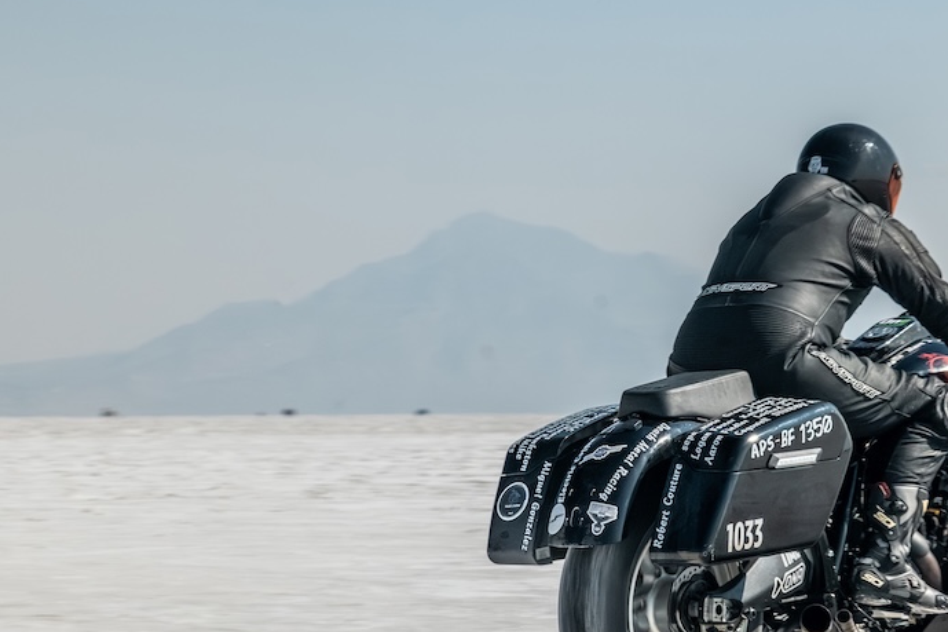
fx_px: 3212
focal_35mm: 122
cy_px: 447
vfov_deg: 11.2
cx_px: 670
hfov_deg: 16.7
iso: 6400
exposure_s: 1/200
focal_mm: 70
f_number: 9
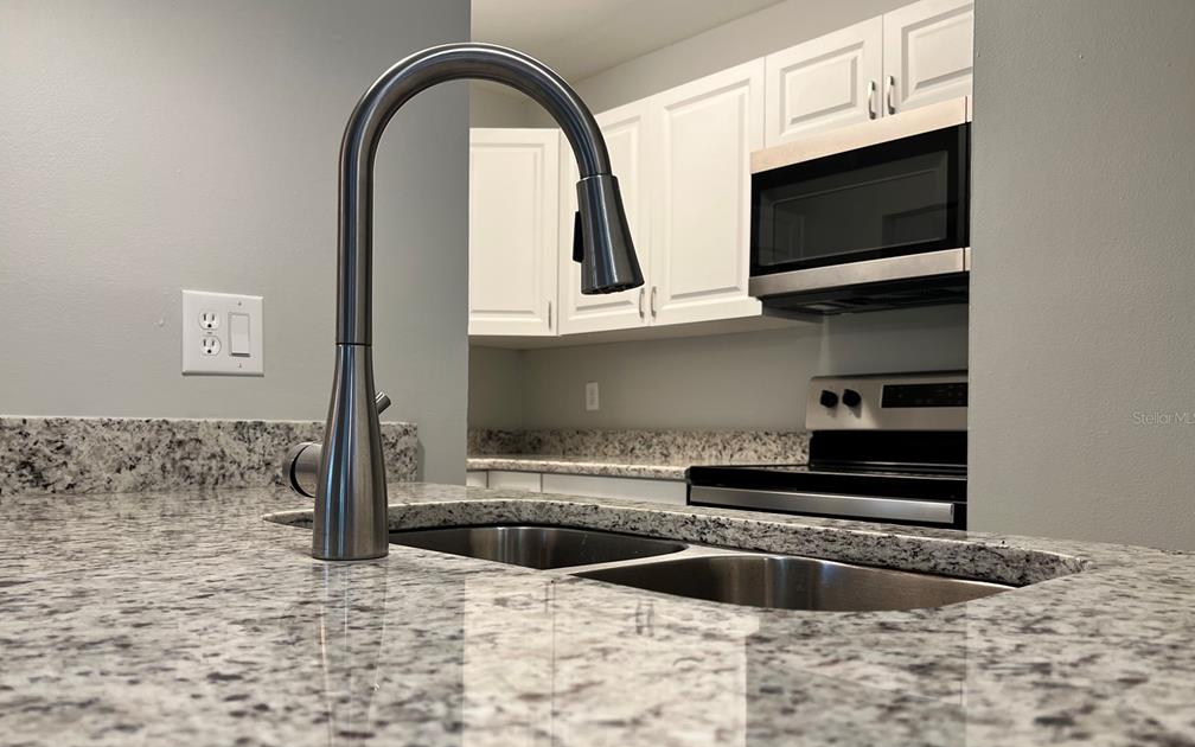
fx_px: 912
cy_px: 417
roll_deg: -0.2
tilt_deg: +0.5
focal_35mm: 28
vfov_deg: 44.5
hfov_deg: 66.5
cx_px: 598
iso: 100
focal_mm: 5.7
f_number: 1.5
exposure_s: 1/120
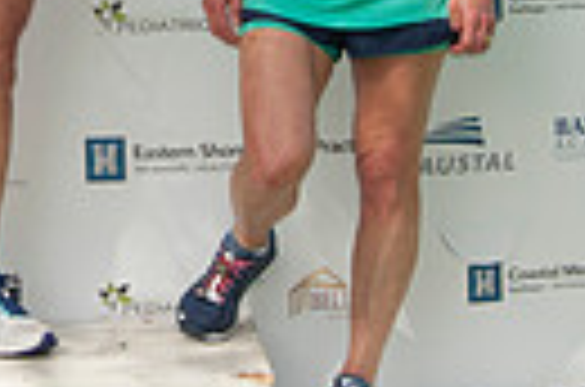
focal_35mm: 174
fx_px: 2821
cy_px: -106
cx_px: -4
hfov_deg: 11.7
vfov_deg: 7.8
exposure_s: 1/200
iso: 250
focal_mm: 26
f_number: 9
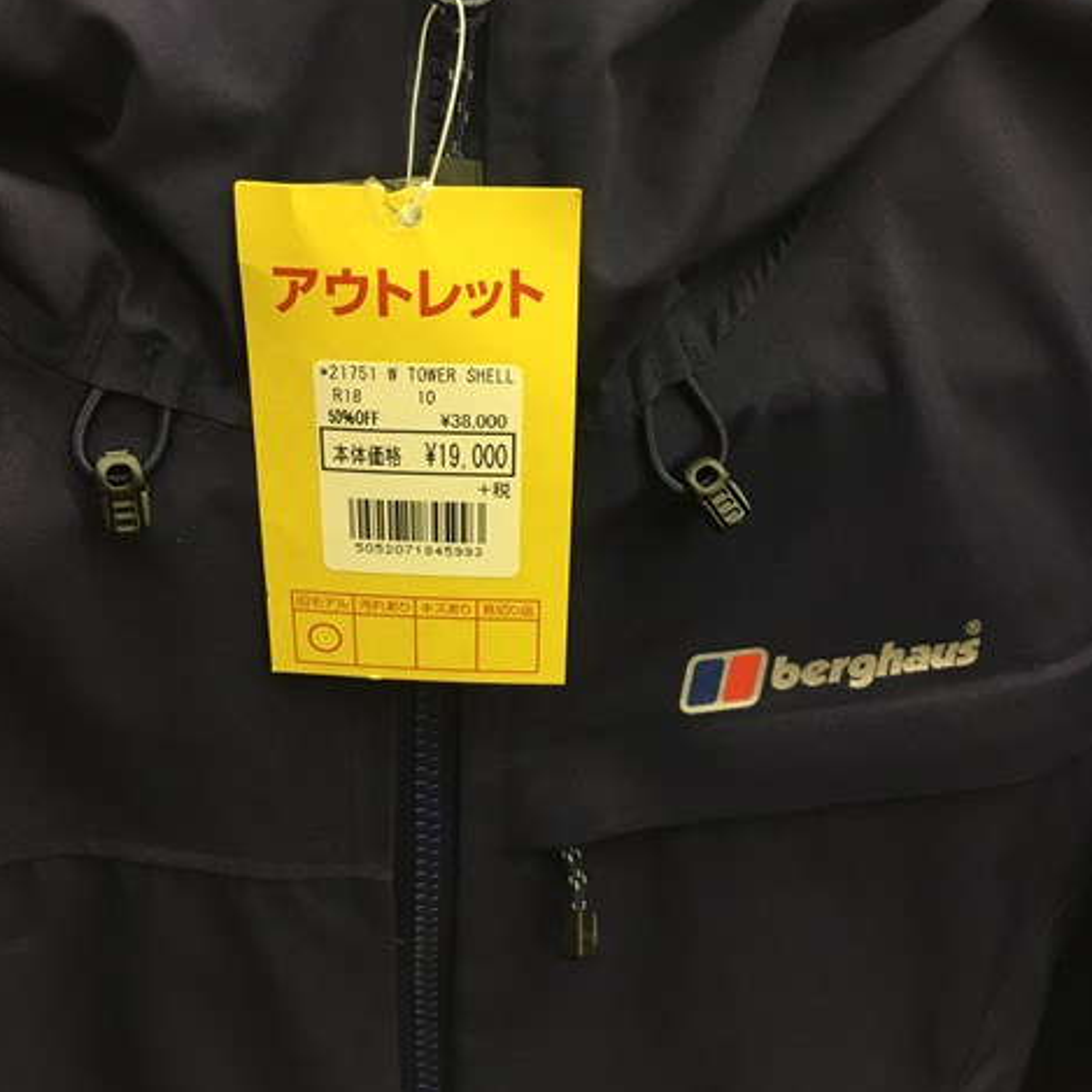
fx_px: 1249
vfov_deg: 47.2
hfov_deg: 47.2
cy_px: 508
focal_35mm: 35
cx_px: 549
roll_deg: +1.5
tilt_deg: -32.1
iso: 64
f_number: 2.2
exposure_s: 1/30
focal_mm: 4.15
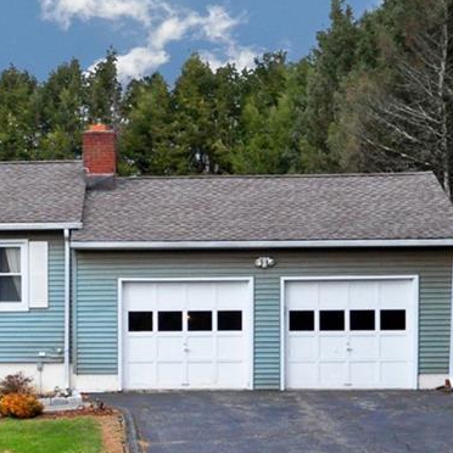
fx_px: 1036
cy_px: 293
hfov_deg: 22.8
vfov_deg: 24.6
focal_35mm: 70
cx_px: -82
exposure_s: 1/400
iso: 1000
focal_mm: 20
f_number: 8
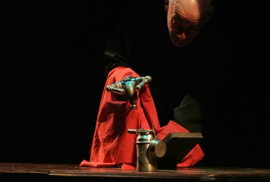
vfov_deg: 6.4
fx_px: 1623
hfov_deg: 9.5
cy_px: 91
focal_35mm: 216
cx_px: 135
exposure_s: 1/40
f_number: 5.6
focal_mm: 80.1
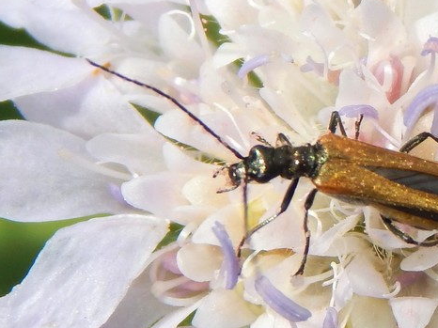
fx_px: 3035
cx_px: 294
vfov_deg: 6.2
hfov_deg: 8.2
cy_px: 171
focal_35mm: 240
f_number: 4.8
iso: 125
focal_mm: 23.4
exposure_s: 1/640
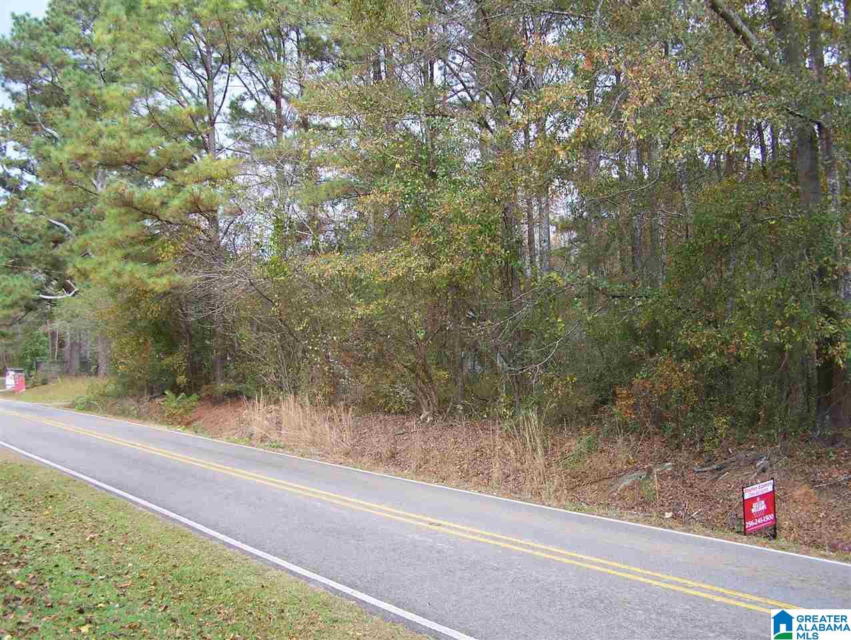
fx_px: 935
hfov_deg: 48.9
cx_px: 426
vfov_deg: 37.8
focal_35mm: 38
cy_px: 320
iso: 80
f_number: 2.8
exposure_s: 1/80
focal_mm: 6.3
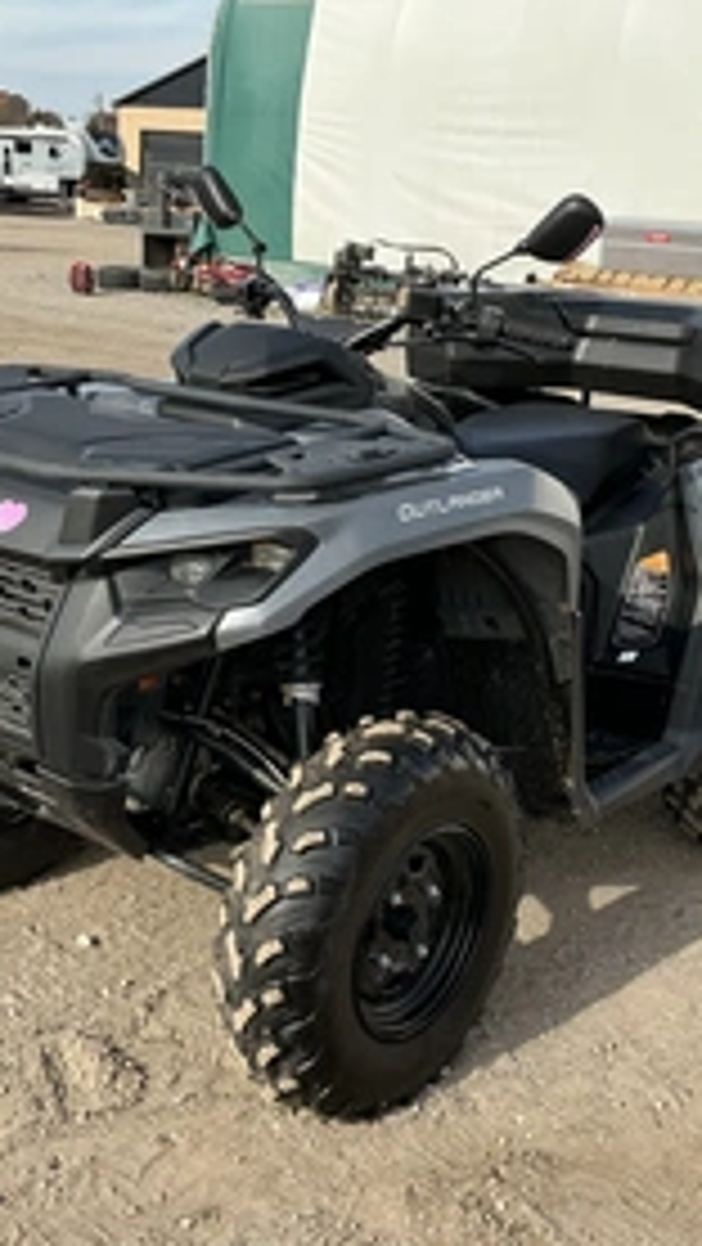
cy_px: 630
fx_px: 1455
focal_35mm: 44
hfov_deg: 27.1
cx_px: 364
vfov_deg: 46.4
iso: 25
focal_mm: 3
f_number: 1.8
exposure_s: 1/1221
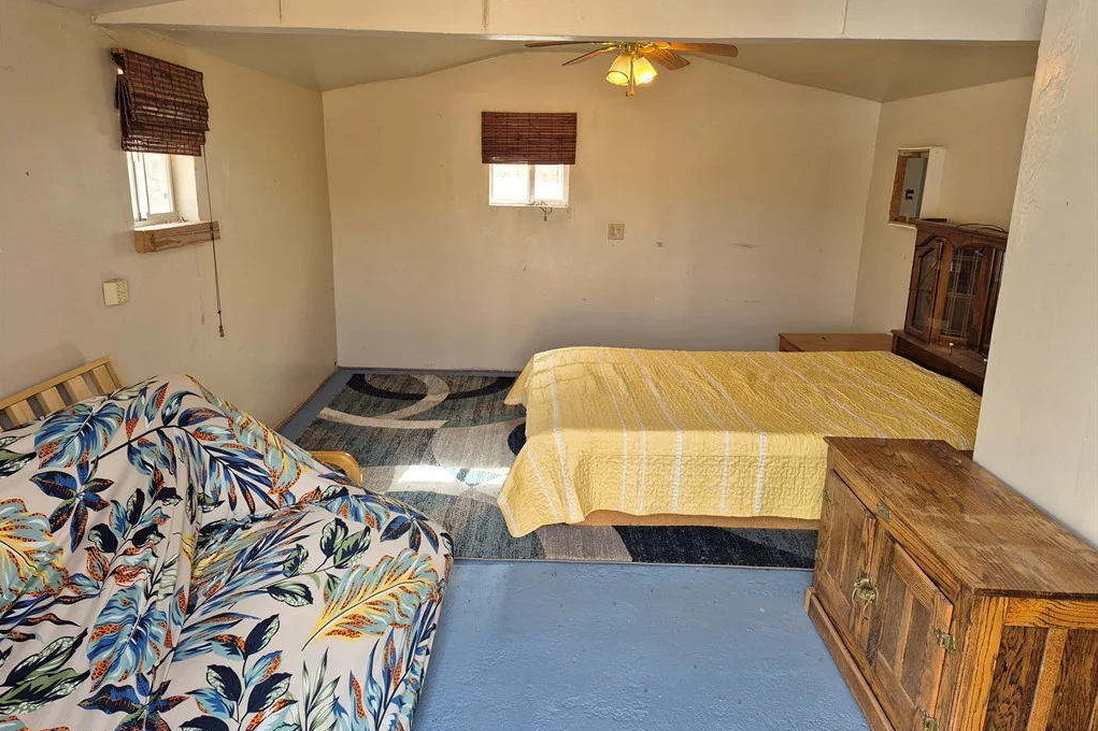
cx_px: 548
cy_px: 358
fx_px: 732
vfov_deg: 53.1
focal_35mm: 24
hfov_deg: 73.8
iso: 80
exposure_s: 1/120
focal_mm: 5.4
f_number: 1.8
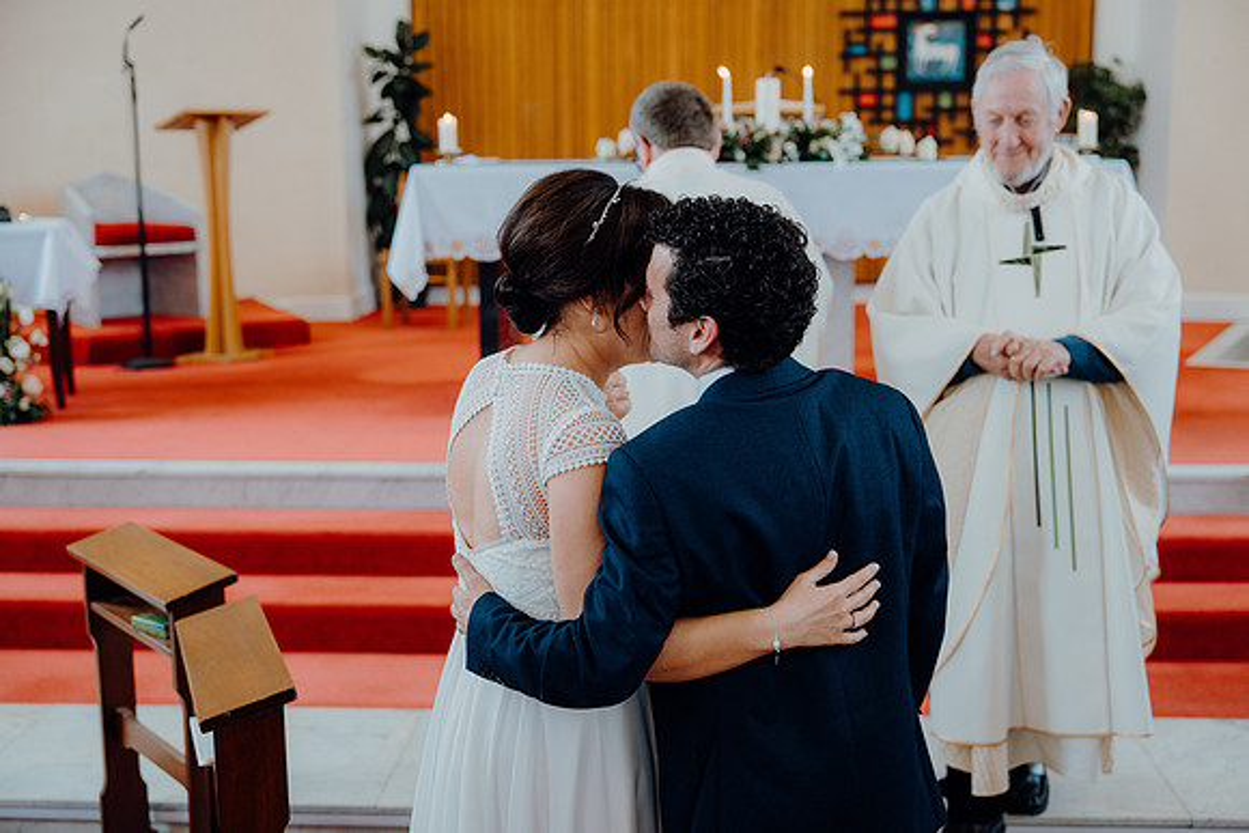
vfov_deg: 30.5
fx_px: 1527
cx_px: 624
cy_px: 416
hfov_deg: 44.5
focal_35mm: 44
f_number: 2.8
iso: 640
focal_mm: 44
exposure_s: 1/200
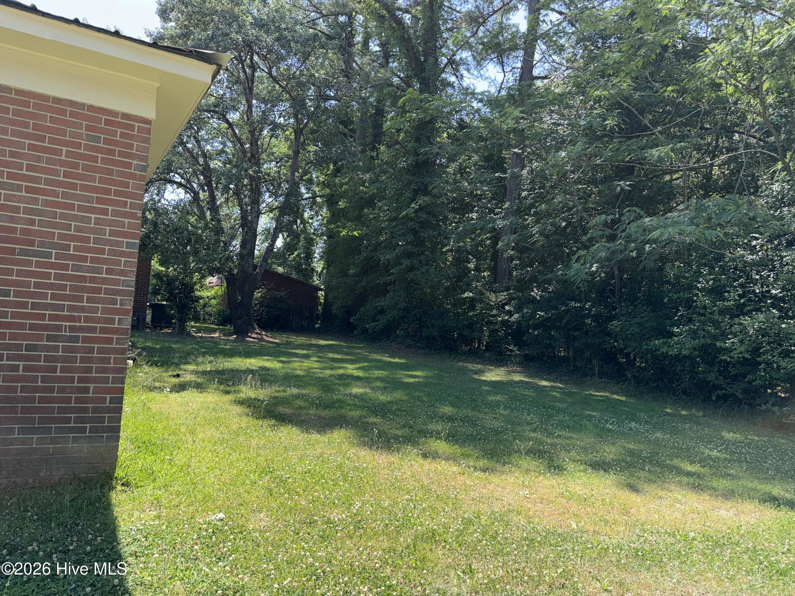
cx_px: 398
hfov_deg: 71.6
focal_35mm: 24
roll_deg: -5.1
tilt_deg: +1.4
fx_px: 551
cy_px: 298
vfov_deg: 56.8
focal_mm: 6.76
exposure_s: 1/858
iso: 64
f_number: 1.78
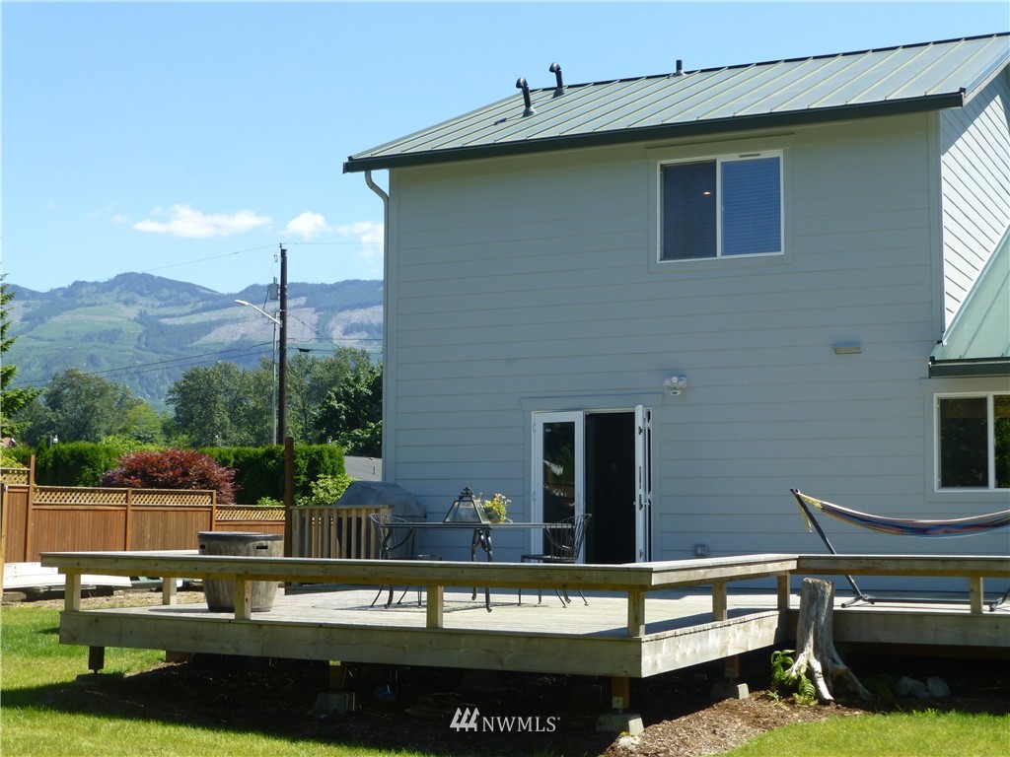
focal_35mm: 54
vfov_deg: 27.0
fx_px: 1576
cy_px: 378
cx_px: 505
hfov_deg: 35.5
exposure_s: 1/320
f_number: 4.6
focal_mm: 9.7
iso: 100
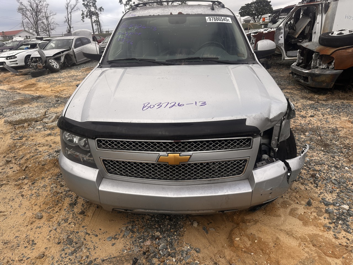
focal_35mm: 24
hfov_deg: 71.6
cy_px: 132
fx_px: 245
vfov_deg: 56.8
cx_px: 176
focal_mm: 6.86
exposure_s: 1/1812
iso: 80
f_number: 1.78
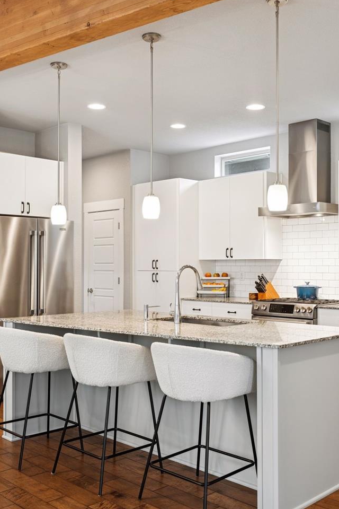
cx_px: 177
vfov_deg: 48.5
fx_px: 565
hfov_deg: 33.4
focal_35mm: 40
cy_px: 251
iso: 400
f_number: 9
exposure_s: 1/8
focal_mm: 32
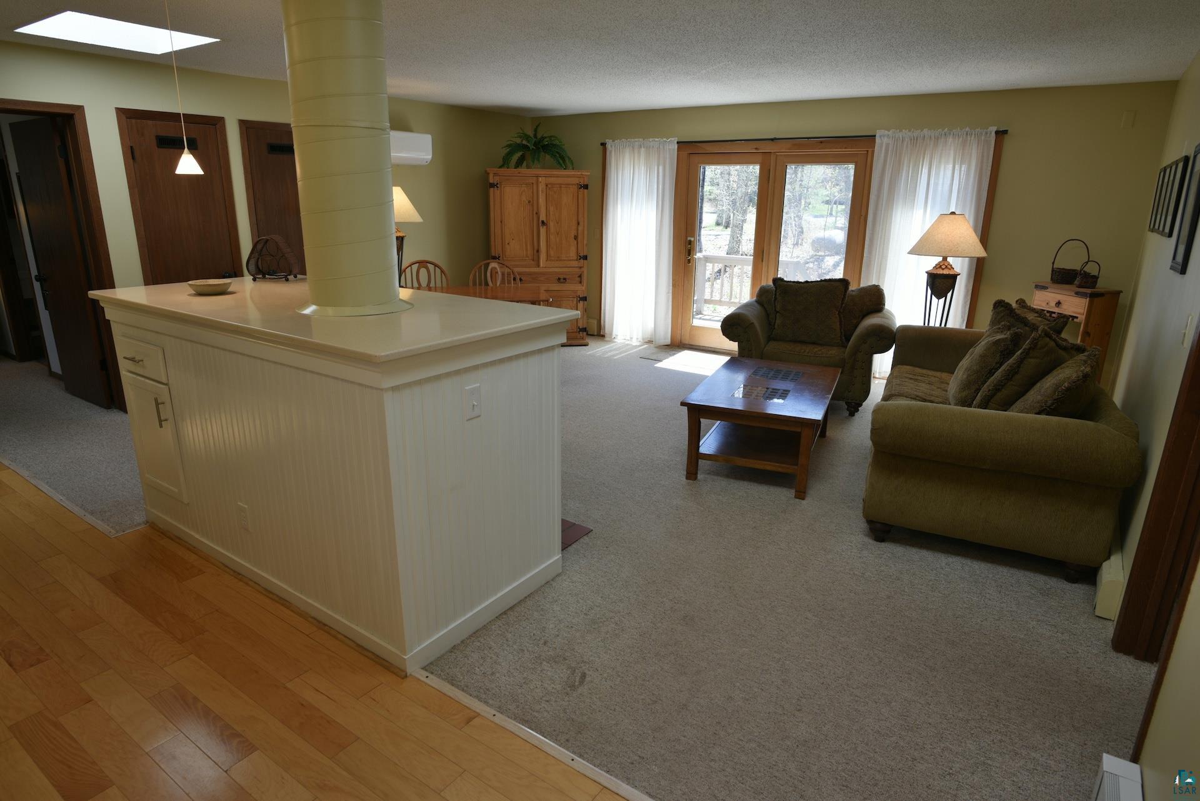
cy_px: 400
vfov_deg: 62.0
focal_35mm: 20
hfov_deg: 84.0
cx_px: 600
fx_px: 667
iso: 800
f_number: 6.3
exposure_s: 1/125
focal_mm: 20
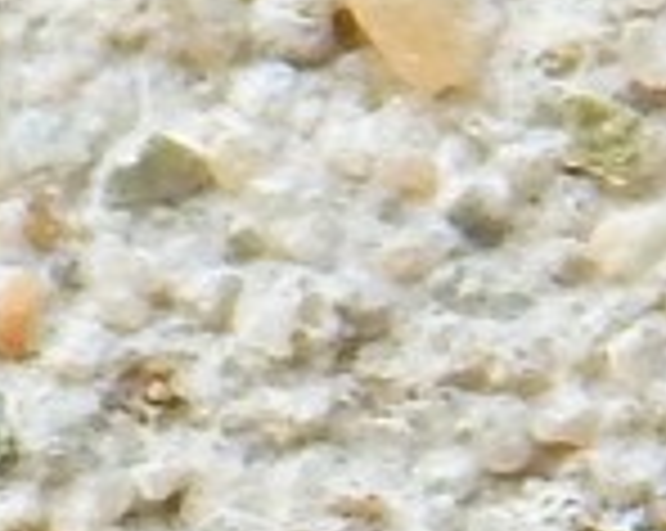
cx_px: -866
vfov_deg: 3.2
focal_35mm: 479
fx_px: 9429
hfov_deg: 4.0
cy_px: 405
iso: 125
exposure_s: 1/400
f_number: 4.3
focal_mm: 15.3
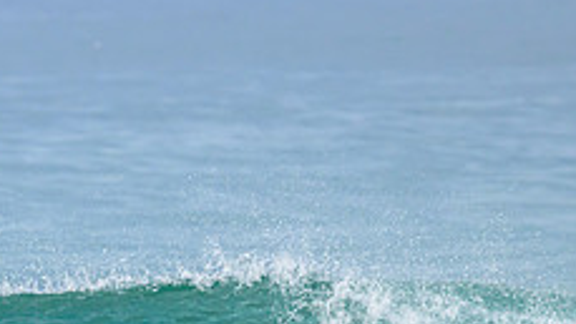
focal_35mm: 1409
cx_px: -73
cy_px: 436
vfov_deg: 0.9
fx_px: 21527
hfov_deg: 1.5
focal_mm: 530
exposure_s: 1/2000
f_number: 10
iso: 1600
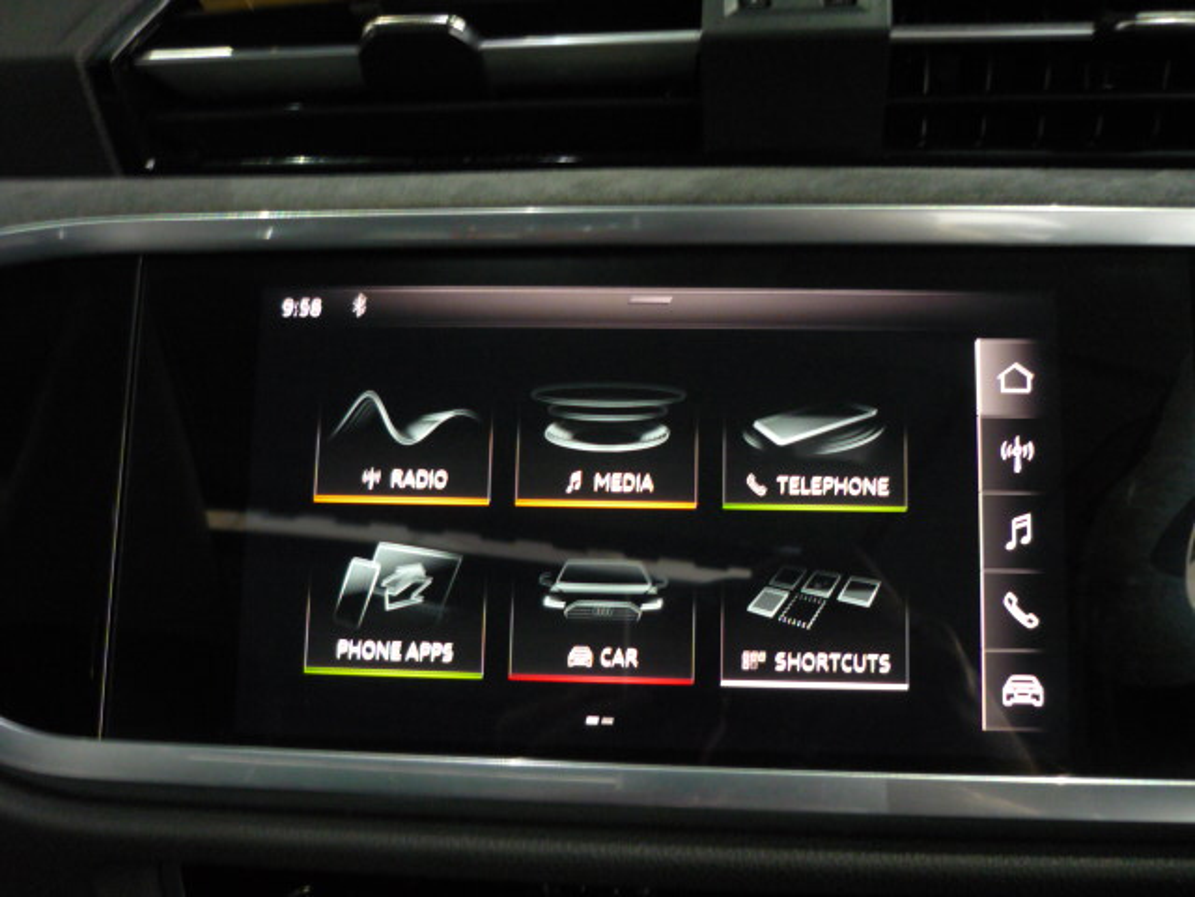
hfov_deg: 55.4
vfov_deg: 42.9
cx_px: 598
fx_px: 1139
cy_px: 448
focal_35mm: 33
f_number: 2.8
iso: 400
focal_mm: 5.5
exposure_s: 1/8
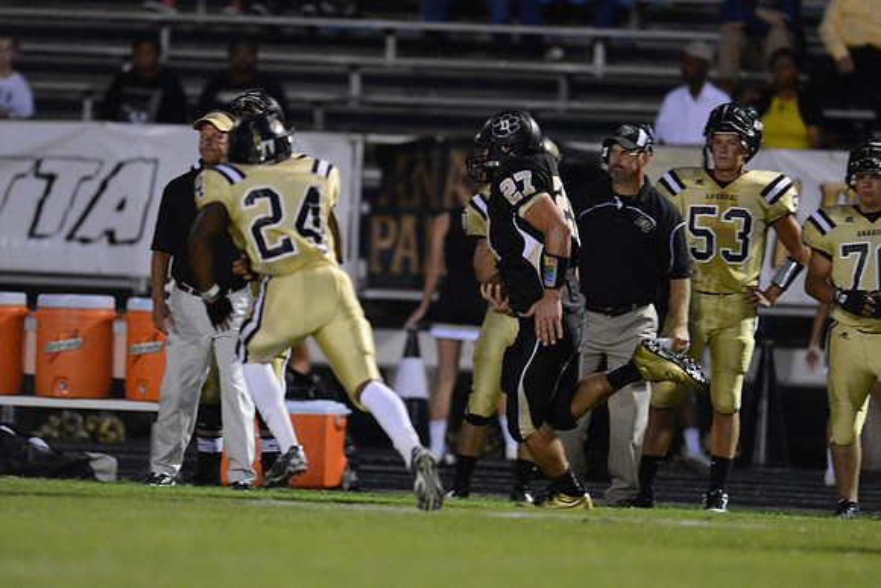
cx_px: 440
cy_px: 294
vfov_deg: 3.4
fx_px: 9791
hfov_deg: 5.2
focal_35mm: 400
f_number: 2.8
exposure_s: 1/800
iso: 12800
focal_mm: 400
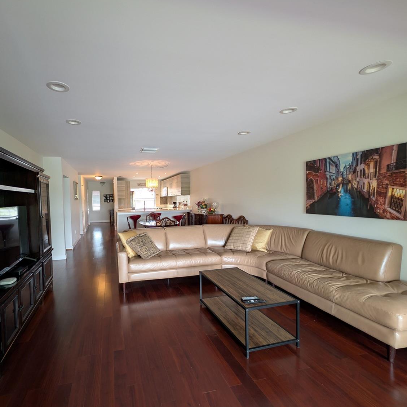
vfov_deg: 91.1
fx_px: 200
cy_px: 207
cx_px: 161
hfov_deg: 89.8
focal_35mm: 15
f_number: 1.7
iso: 55
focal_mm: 2.02
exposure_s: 1/30
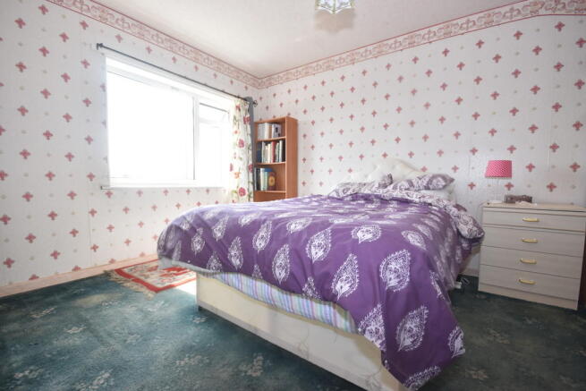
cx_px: 293
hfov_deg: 100.4
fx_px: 244
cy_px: 196
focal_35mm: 15
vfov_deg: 77.4
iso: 400
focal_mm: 10
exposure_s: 1/250
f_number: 5
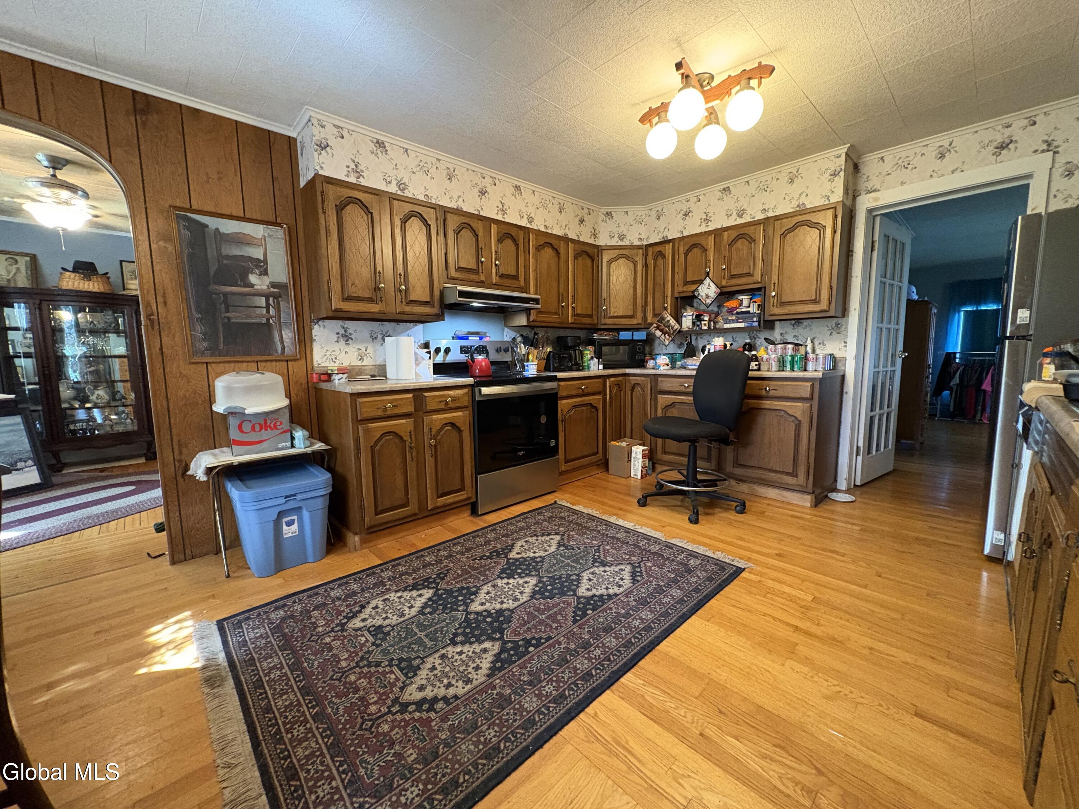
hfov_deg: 102.1
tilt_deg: -7.7
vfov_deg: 85.7
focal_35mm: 14
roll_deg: +1.0
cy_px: 404
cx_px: 540
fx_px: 436
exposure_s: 1/60
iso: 800
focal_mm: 2.22
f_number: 2.2
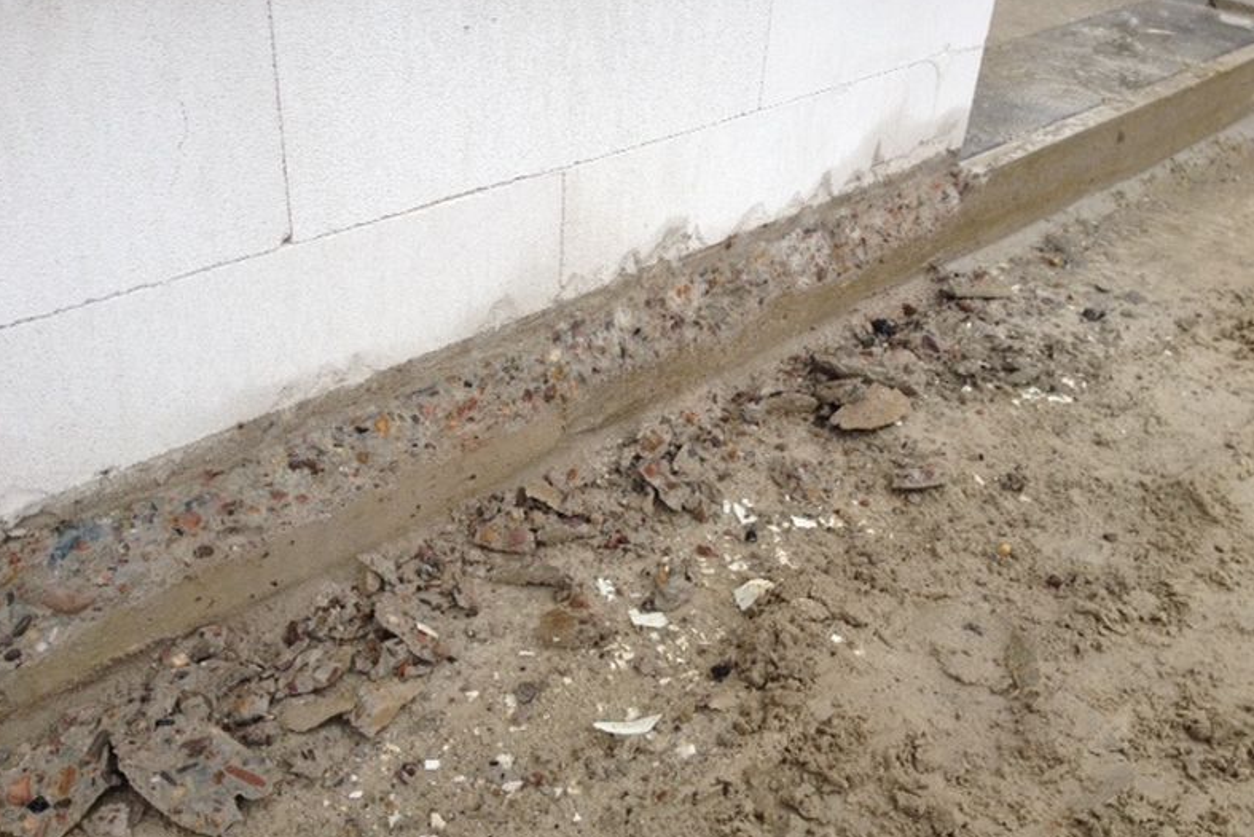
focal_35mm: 37
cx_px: 629
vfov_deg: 35.9
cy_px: 381
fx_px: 1289
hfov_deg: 51.9
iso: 50
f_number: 2.4
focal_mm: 4.28
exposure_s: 1/237
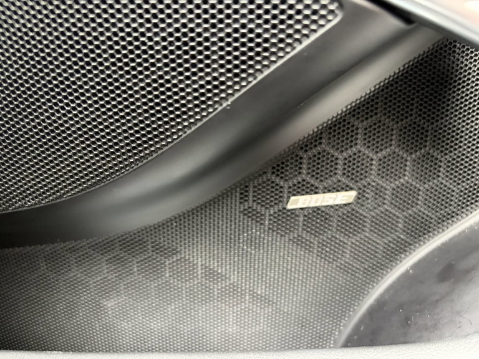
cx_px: 240
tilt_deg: -15.9
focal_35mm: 26
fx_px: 360
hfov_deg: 67.3
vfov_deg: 53.1
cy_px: 180
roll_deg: +1.1
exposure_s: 1/34
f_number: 1.6
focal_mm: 5.96
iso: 640
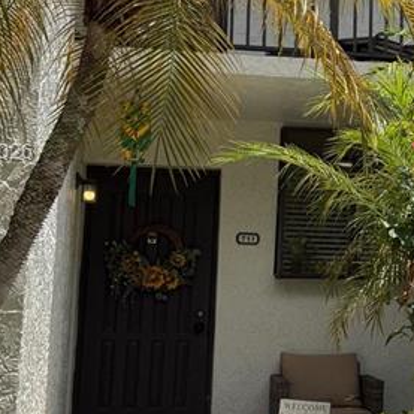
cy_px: 154
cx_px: 429
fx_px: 1245
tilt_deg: +7.0
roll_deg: -1.7
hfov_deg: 18.3
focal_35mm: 92
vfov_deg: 18.8
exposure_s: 1/4673
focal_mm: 6.76
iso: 100
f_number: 1.78
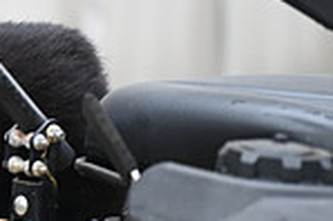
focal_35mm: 781
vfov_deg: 1.8
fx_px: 7216
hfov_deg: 2.6
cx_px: -257
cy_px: 192
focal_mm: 200
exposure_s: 1/1000
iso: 640
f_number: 2.8
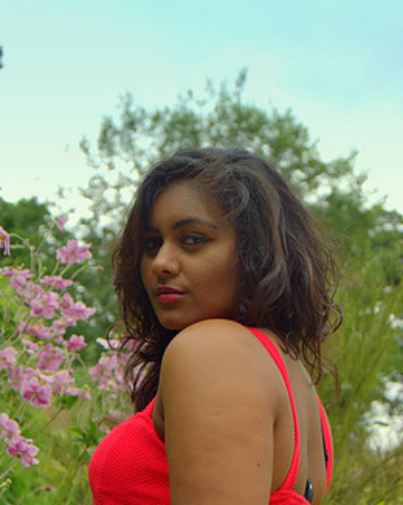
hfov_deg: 17.5
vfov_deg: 21.8
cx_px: 177
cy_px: 332
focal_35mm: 88
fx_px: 1309
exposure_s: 1/160
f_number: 5.6
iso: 100
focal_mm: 45
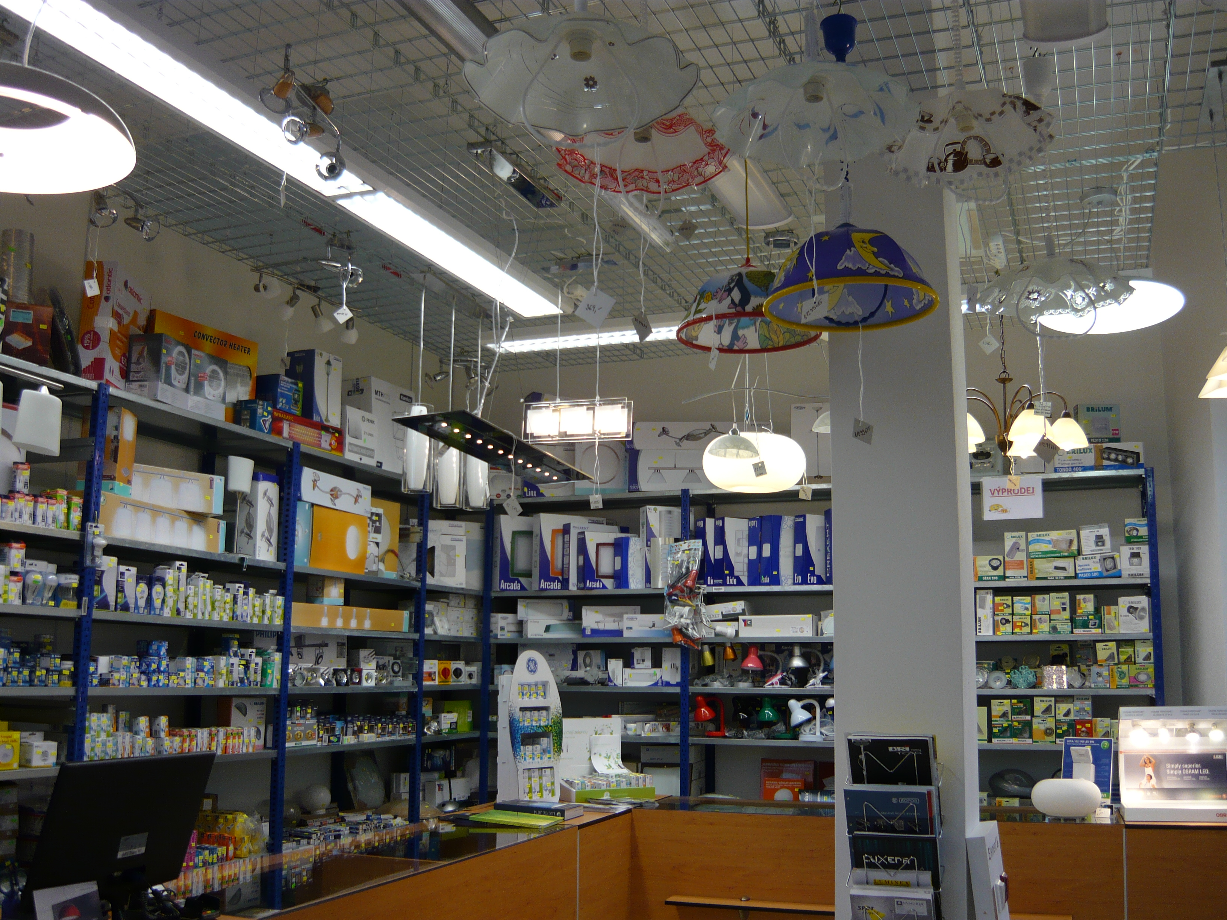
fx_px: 1170
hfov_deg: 55.4
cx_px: 614
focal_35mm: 33
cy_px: 460
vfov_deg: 42.9
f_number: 2.8
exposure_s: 1/60
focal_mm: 5.5
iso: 100
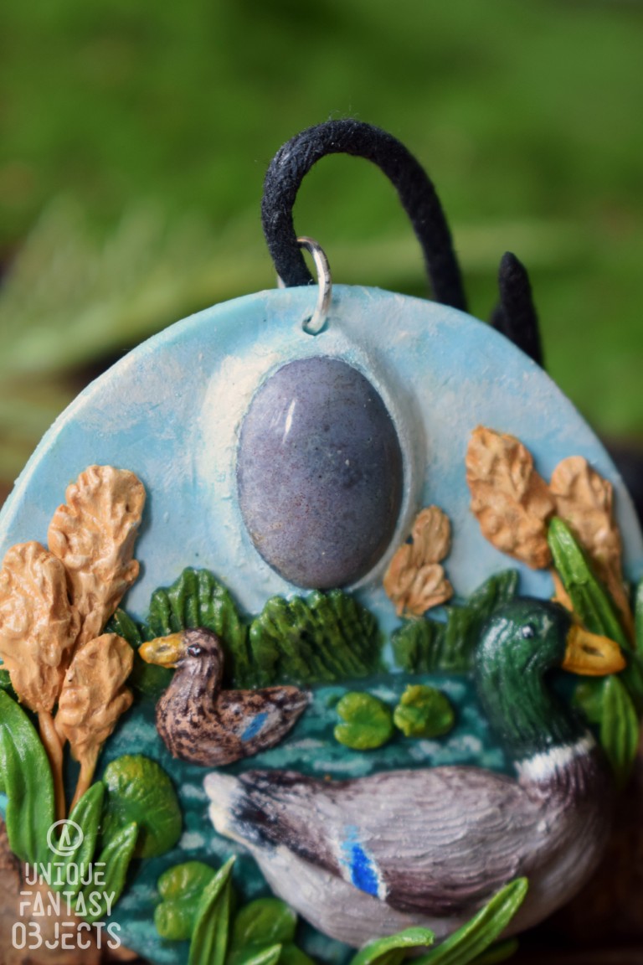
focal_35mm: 82
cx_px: 322
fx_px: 2210
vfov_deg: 24.6
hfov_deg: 16.6
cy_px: 482
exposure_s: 1/60
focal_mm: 55
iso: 450
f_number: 5.6
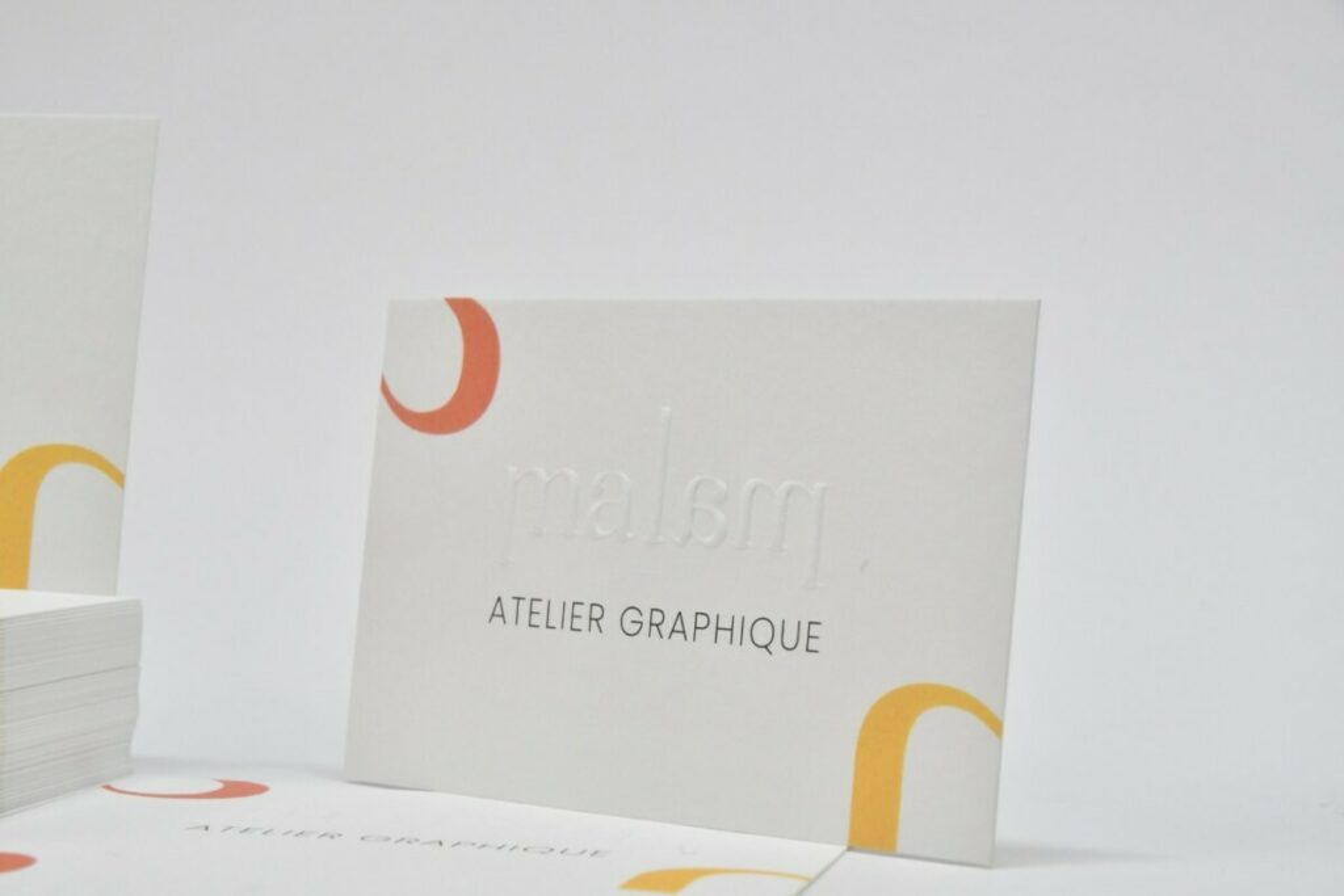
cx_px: 672
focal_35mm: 105
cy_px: 448
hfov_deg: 19.5
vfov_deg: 13.0
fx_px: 3920
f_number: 14
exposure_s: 1/125
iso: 2500
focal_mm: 70
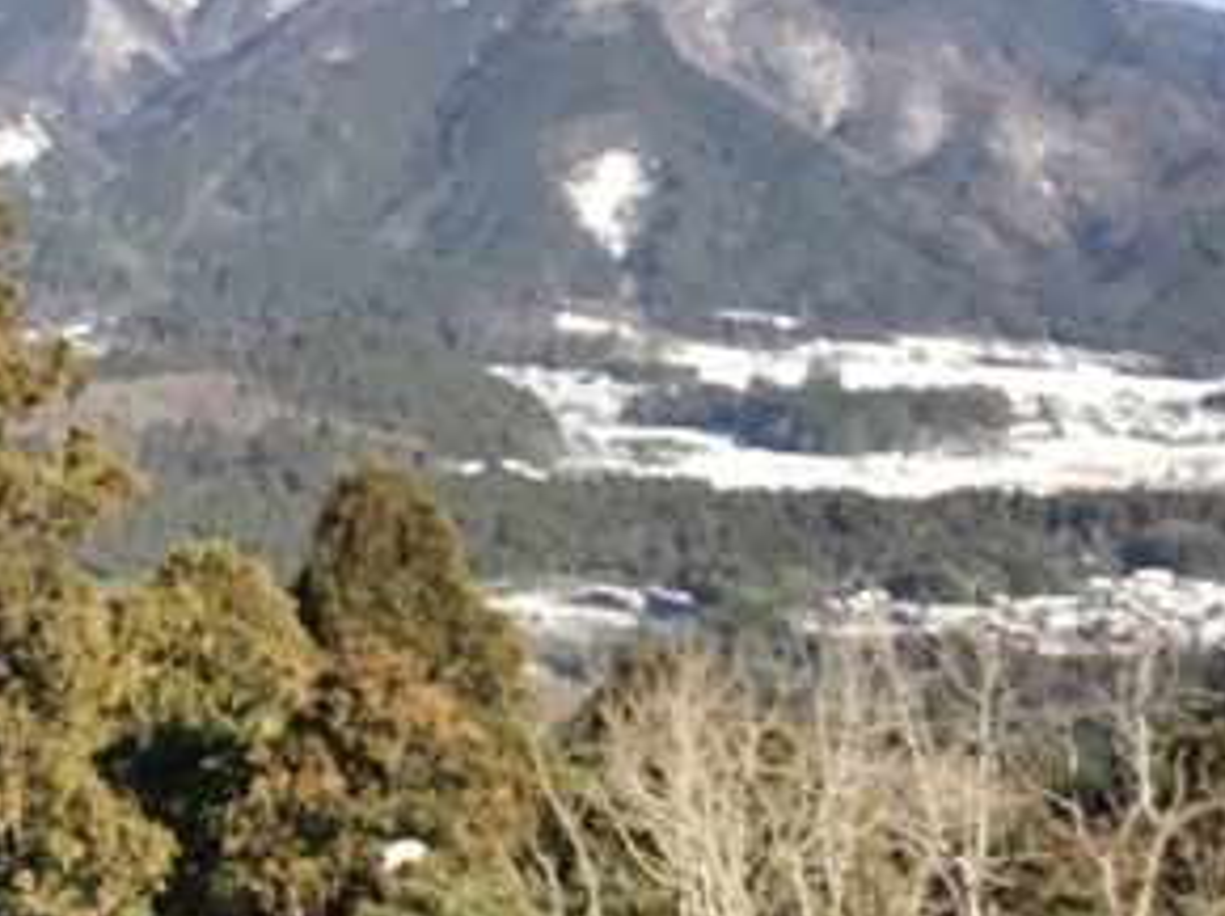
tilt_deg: -15.1
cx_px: 1990
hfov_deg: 17.3
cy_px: 1195
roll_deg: -1.2
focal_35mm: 99
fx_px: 3501
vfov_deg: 14.3
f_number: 1.8
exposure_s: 1/977
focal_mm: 3.99
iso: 20
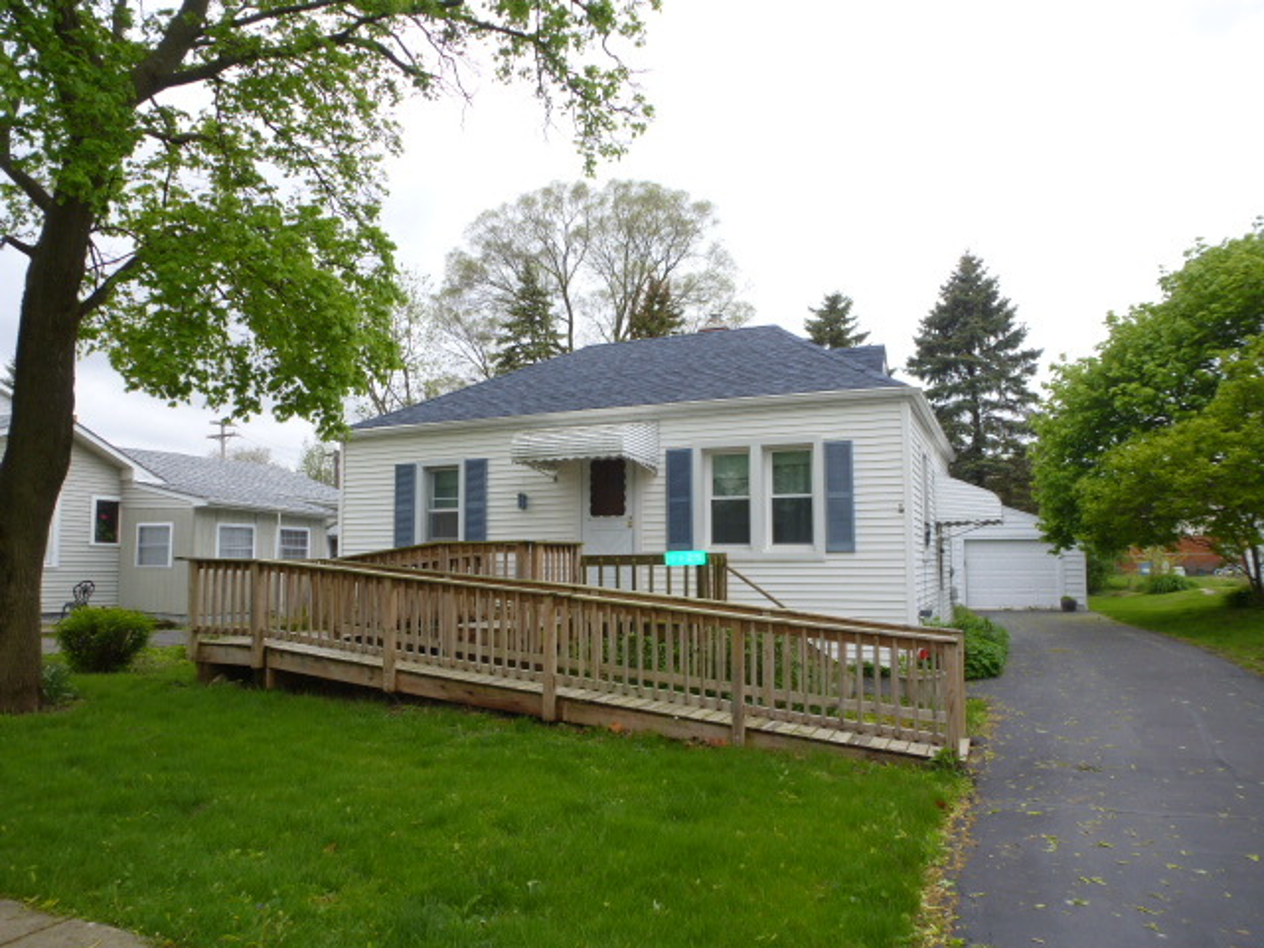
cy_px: 474
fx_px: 876
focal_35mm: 24
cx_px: 632
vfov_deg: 56.8
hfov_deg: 71.6
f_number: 3.3
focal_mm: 4.3
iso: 100
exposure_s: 1/250
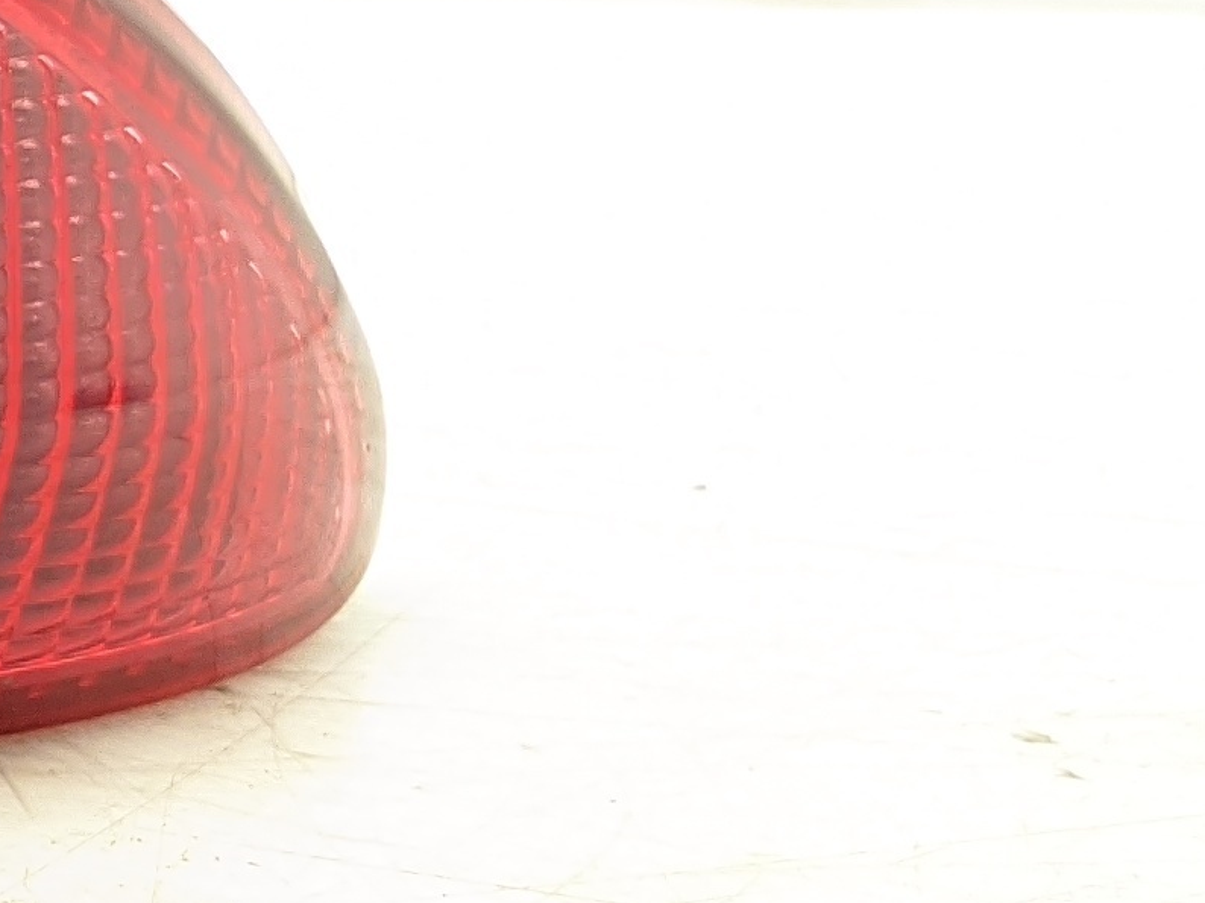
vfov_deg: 11.3
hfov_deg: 13.1
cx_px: -1158
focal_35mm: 131
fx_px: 4559
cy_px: 263
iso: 1017
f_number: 1.65
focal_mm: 4.75
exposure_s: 1/1000
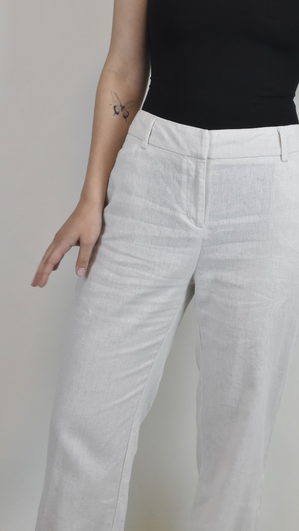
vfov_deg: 27.9
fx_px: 1072
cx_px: 162
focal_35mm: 76
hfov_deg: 15.9
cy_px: 266
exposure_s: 1/40
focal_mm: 48
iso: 1600
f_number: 18
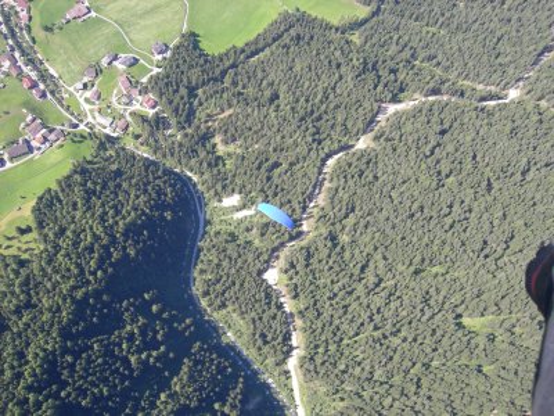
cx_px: 277
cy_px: 208
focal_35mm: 36
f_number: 4.3
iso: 64
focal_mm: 7.5
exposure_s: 1/156
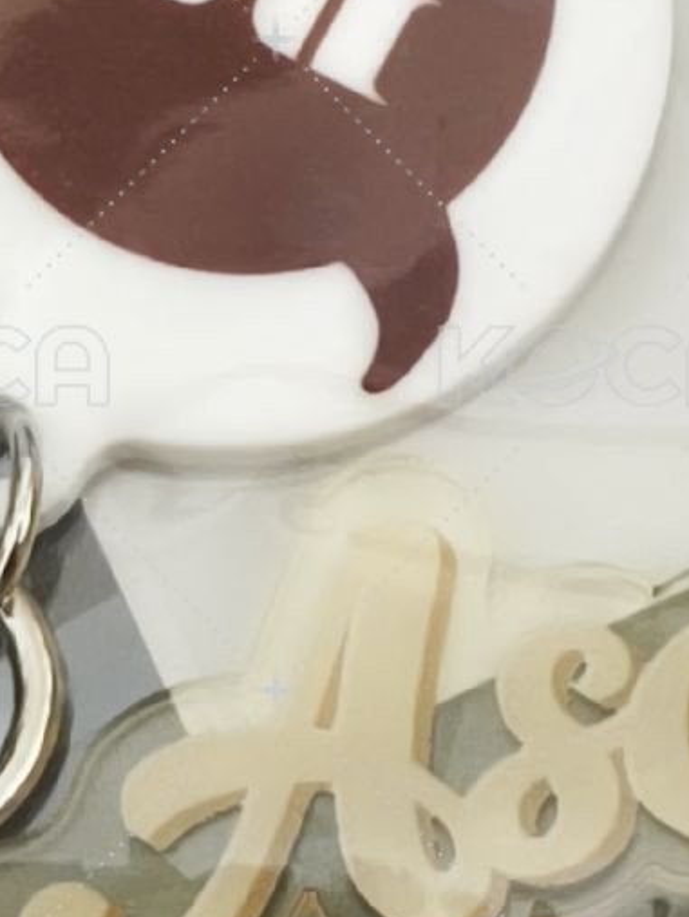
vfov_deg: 8.7
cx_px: 275
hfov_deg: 6.6
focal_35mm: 227
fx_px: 6017
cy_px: 472
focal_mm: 6.57
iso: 1000
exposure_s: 1/24
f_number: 1.6
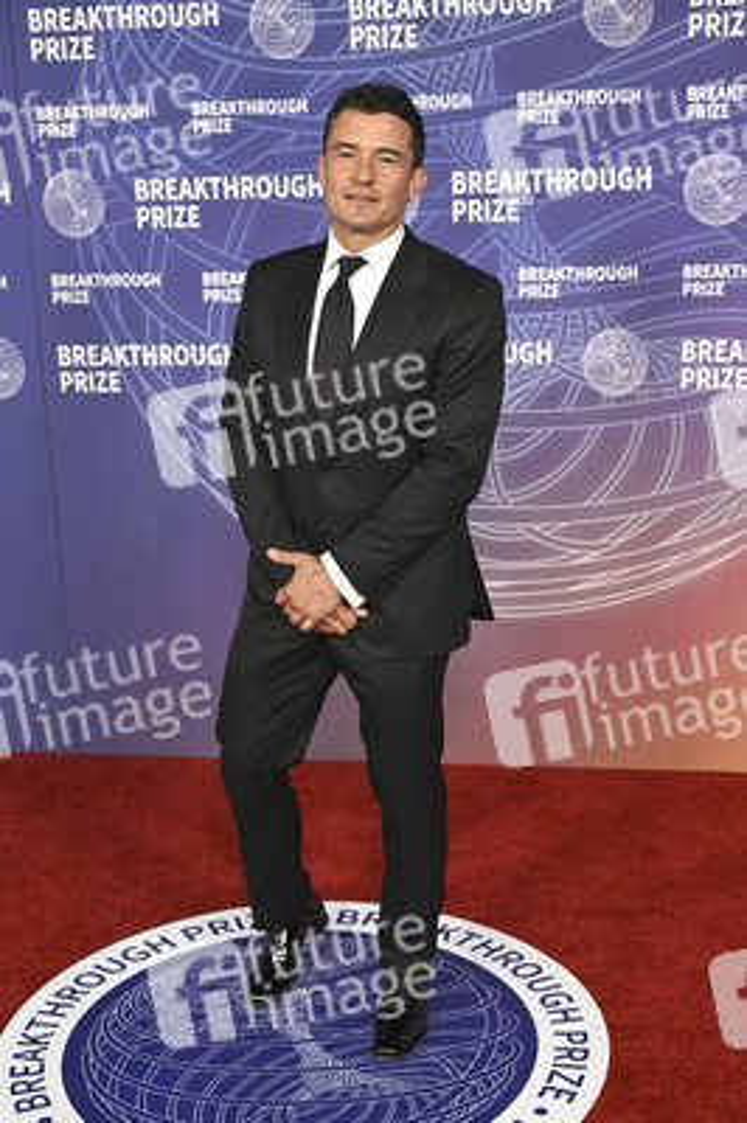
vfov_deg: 39.6
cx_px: 374
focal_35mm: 50
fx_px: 1559
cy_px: 562
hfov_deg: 26.9
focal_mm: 50
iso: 2000
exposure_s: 1/320
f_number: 4
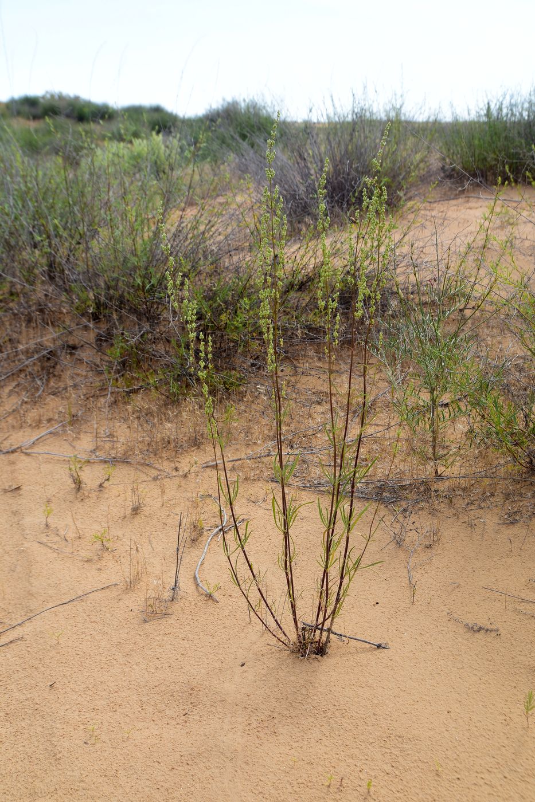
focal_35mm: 33
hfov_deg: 40.0
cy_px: 401
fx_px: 736
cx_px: 268
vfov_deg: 57.2
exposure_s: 1/100
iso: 100
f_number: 8
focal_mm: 22
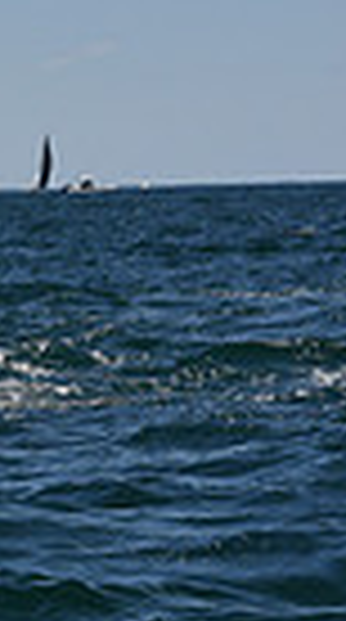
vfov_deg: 7.0
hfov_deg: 3.7
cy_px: 178
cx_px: -930
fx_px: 5071
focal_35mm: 309
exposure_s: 1/800
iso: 250
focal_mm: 70
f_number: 6.3
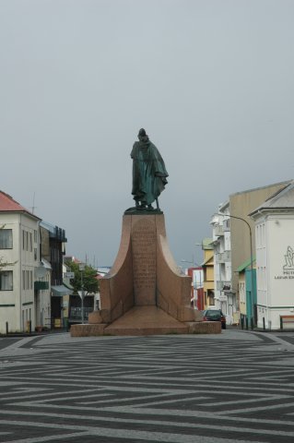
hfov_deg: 13.0
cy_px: 222
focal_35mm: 105
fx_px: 1289
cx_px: 147
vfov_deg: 19.5
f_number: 20
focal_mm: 70
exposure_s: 1/125
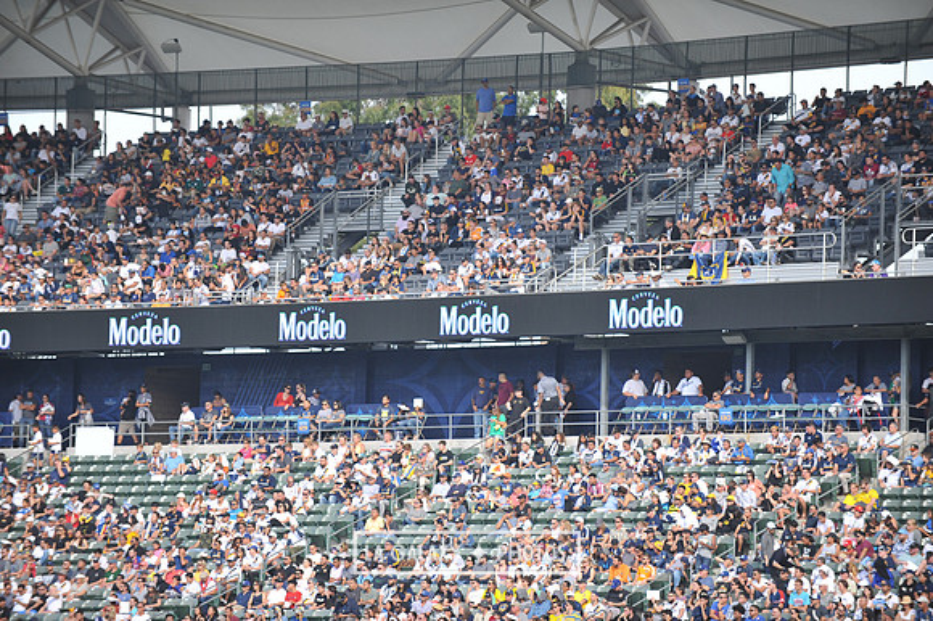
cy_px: 310
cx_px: 466
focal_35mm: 200
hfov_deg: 10.3
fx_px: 5180
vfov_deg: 6.9
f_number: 3.5
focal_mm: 200
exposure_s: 1/1600
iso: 500
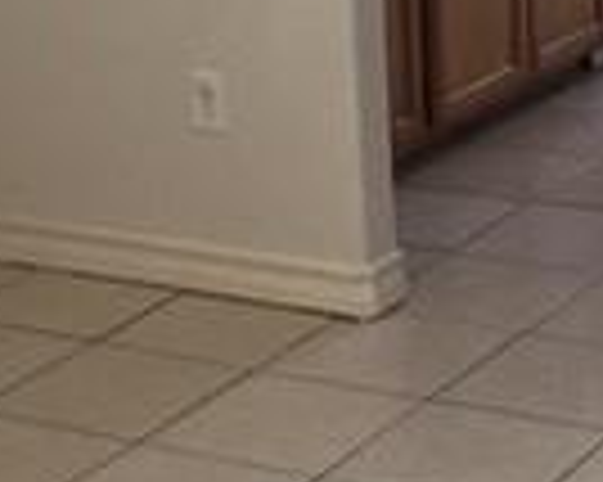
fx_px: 2408
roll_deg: +1.5
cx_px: 468
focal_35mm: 135
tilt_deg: -13.0
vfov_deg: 11.4
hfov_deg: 14.2
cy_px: 72
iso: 32
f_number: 2.2
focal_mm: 4.15
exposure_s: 1/30
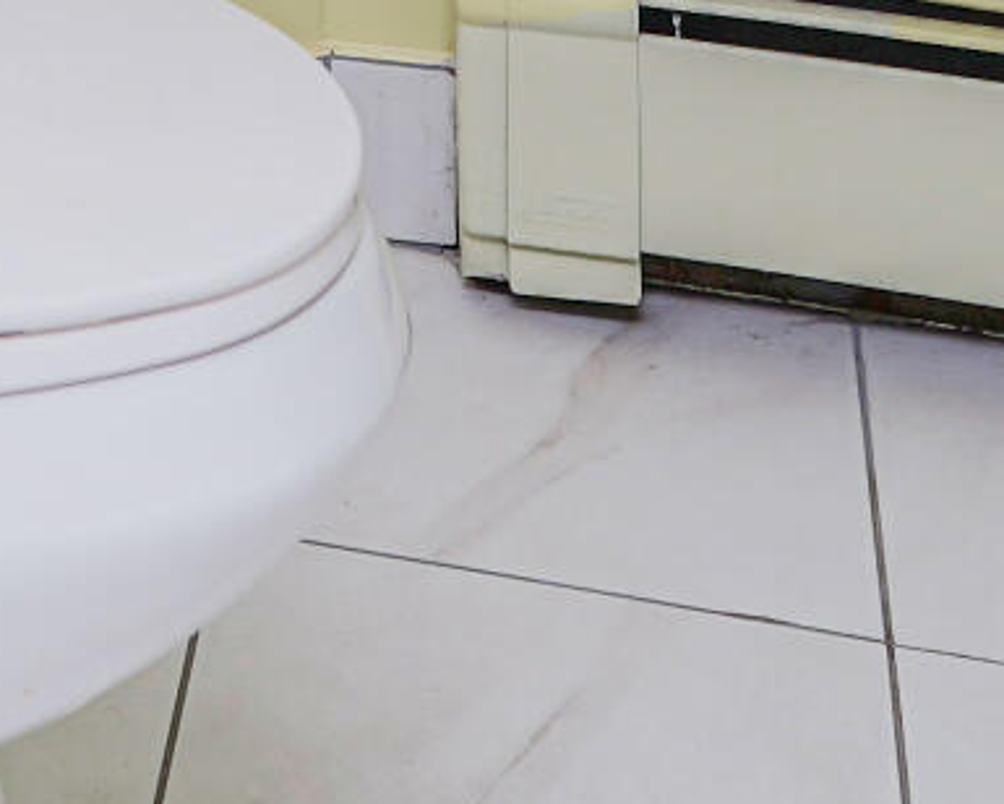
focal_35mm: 117
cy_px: -1545
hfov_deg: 15.2
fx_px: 3477
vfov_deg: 10.1
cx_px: -509
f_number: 4
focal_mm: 16
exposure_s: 1/15
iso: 50
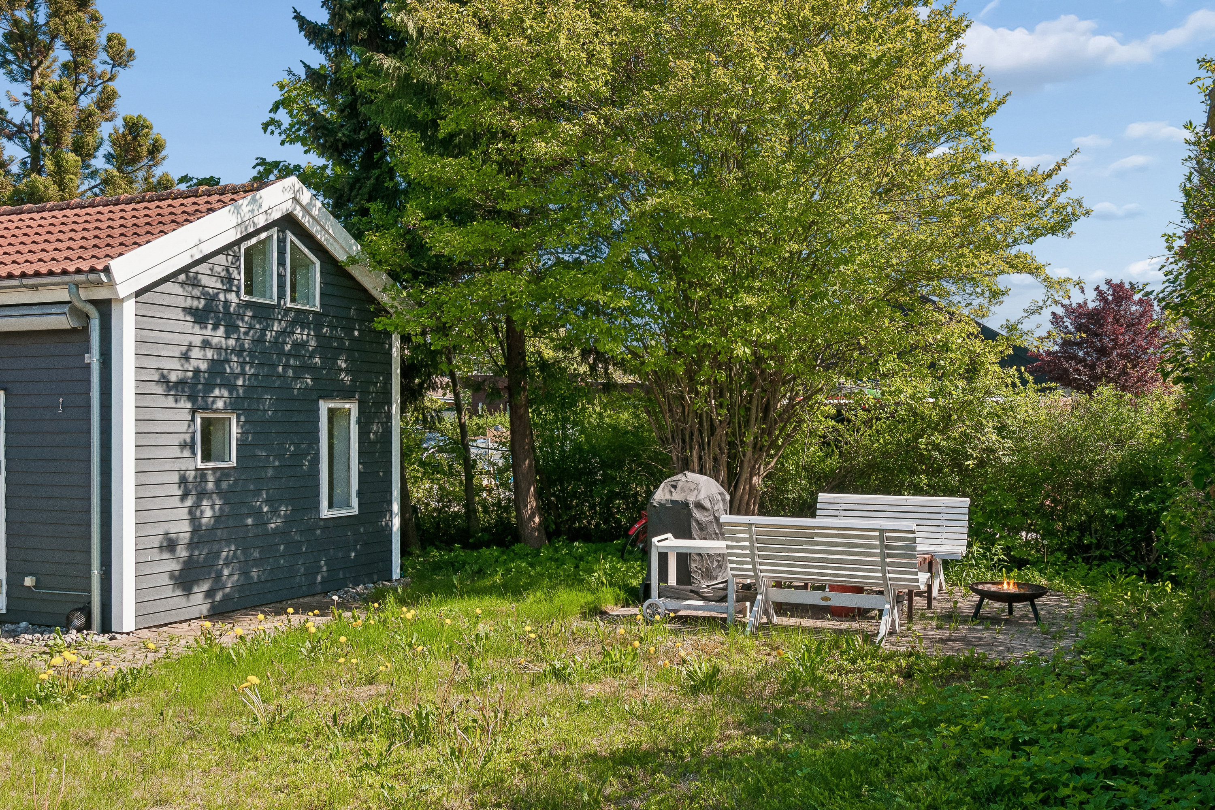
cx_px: 608
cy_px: 405
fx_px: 1215
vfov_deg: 36.9
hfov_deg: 53.1
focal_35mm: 36
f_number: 10
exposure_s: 1/320
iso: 200
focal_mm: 24
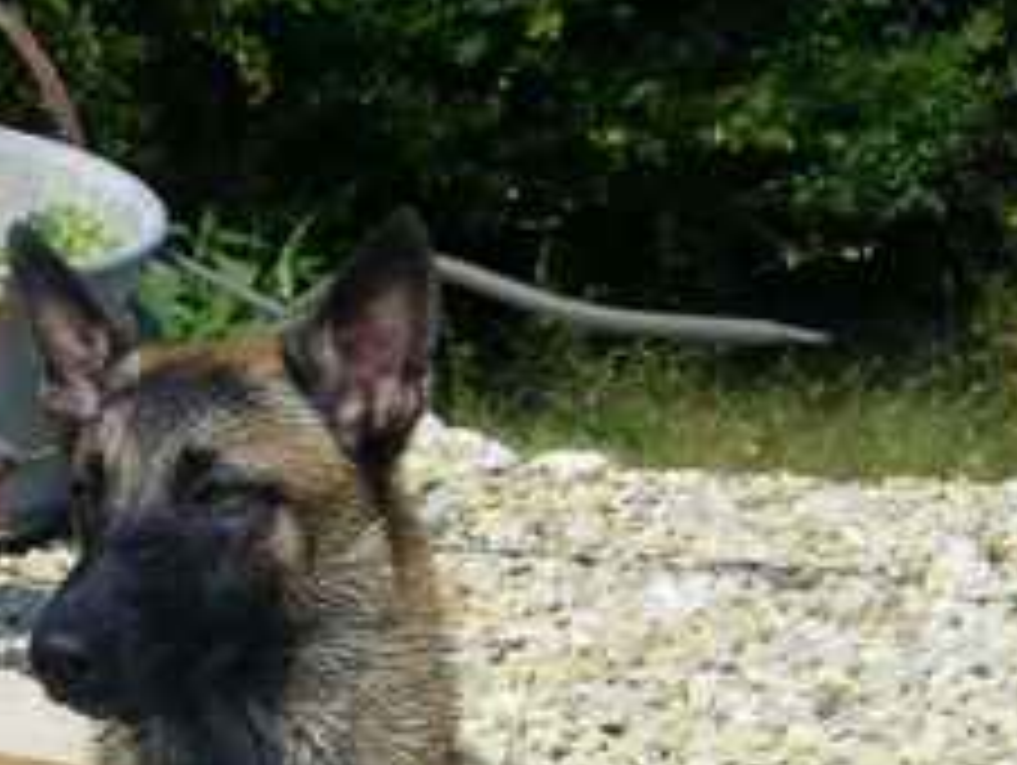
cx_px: 140
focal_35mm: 133
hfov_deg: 14.7
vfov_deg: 11.1
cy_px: 608
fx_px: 3912
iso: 80
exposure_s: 1/320
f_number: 7.8
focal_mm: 8.3
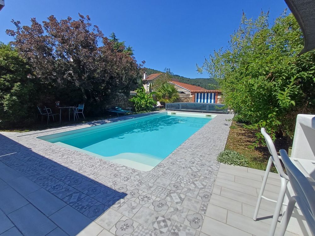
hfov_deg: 94.5
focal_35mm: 16
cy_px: 118
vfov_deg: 78.1
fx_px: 146
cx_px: 158
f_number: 2.2
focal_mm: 1.64
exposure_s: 1/1727
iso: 40
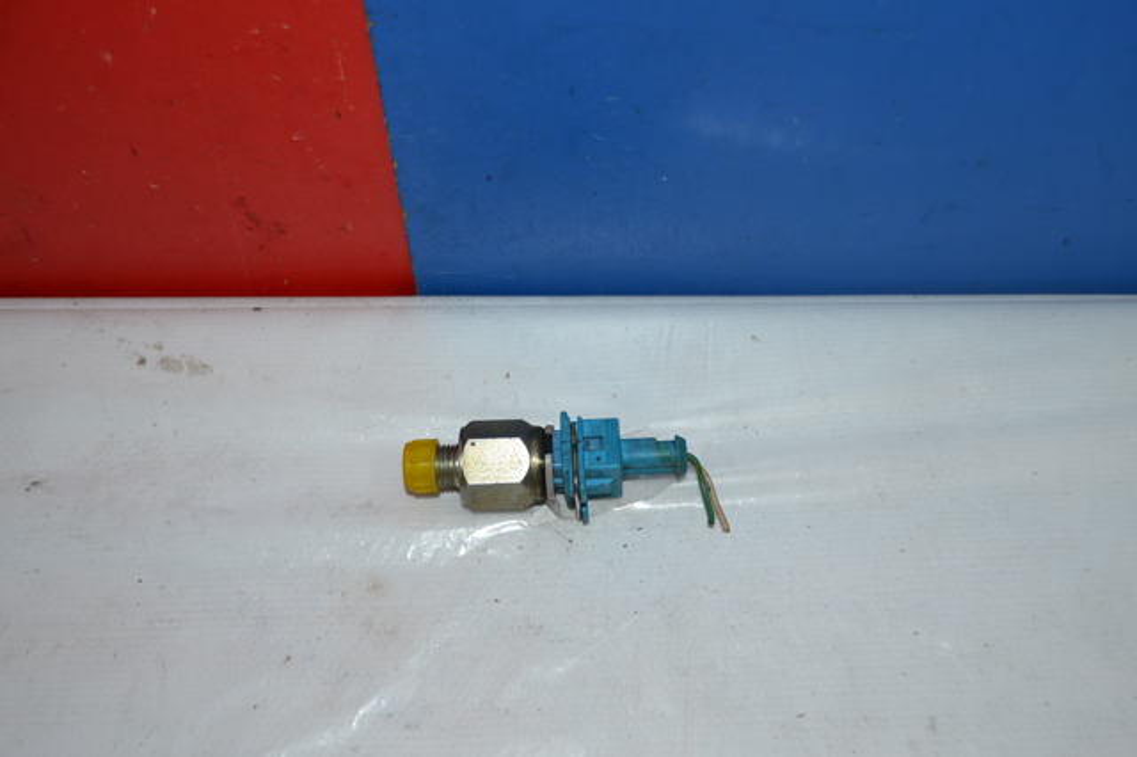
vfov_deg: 31.9
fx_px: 1326
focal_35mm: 42
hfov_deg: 46.4
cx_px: 568
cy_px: 378
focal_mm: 28
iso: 200
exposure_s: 1/60
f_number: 4
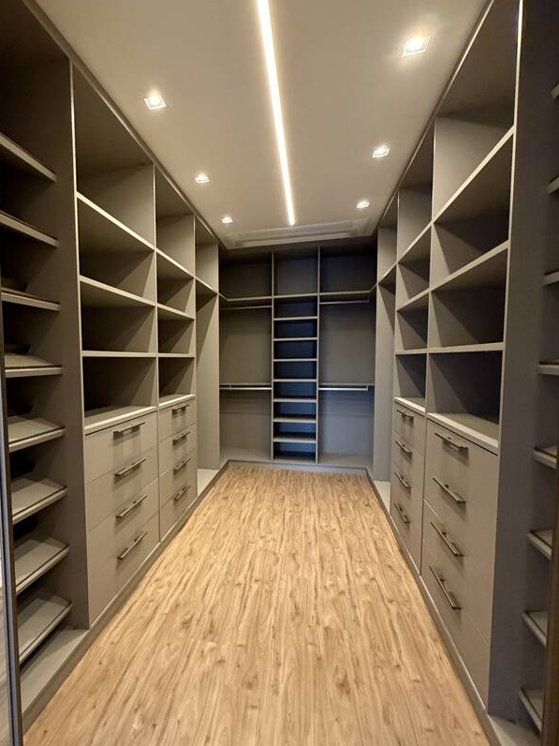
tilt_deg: -4.6
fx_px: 409
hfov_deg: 66.8
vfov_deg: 84.6
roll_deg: +1.1
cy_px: 393
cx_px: 186
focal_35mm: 19
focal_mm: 2.22
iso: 640
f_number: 2.2
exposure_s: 1/60
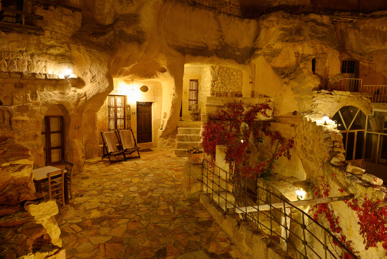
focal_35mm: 24
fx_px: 258
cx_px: 194
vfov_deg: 53.2
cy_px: 130
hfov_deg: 73.7
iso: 200
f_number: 8
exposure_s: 4
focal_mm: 24
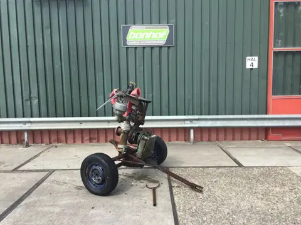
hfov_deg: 58.4
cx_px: 150
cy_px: 112
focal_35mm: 31
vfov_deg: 45.4
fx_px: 270
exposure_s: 1/539
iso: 25
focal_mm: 3.3
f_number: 2.4
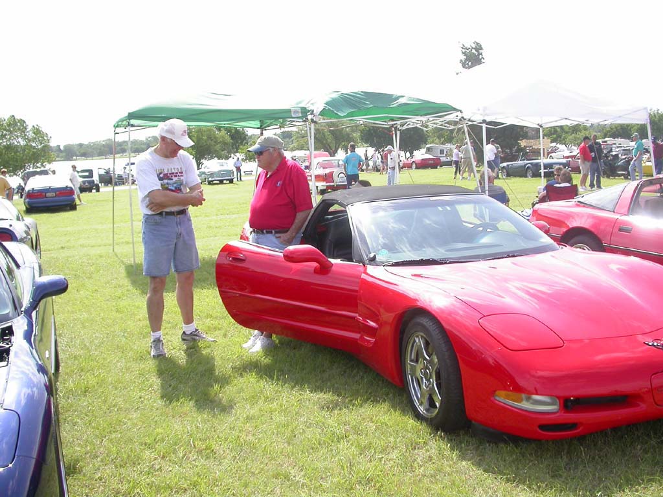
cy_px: 248
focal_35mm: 38
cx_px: 332
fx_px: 728
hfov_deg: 49.0
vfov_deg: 37.7
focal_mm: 7.85
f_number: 2.6
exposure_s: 1/1000
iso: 100
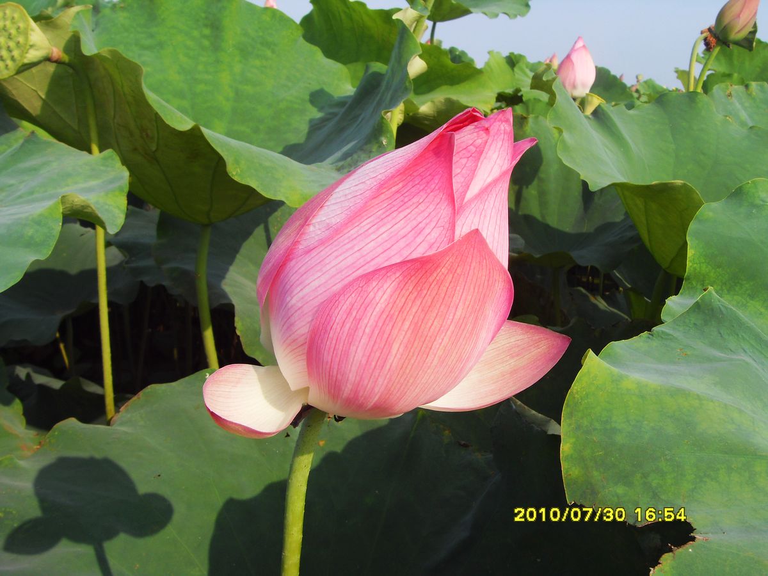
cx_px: 384
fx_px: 865
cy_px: 288
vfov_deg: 36.8
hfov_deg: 47.9
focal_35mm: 39
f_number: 6.2
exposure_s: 1/250
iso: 80
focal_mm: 6.6
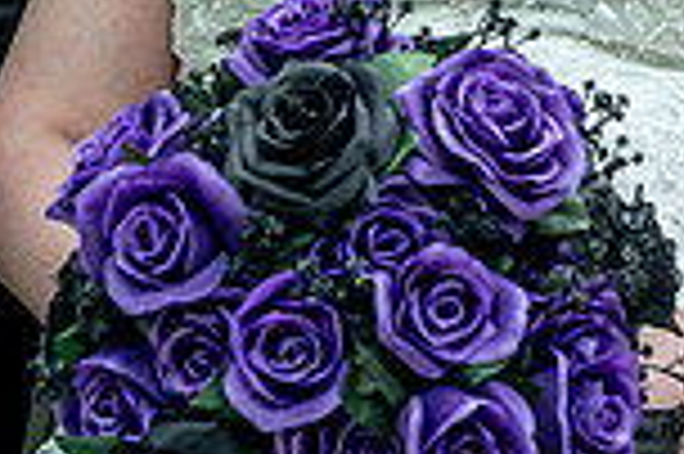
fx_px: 3189
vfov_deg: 8.0
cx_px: 392
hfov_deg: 12.2
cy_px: -214
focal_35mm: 168
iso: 200
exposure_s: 1/160
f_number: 3.5
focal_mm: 44
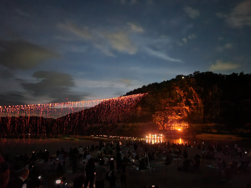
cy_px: 94
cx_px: 126
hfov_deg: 73.9
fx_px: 167
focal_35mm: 23
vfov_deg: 58.9
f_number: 1.8
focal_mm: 5.4
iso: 2000
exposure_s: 1/5
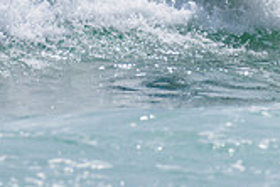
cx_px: 182
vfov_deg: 0.6
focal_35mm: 2138
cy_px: -142
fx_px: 16643
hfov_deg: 1.0
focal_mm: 500
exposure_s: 1/2000
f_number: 5.6
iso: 100
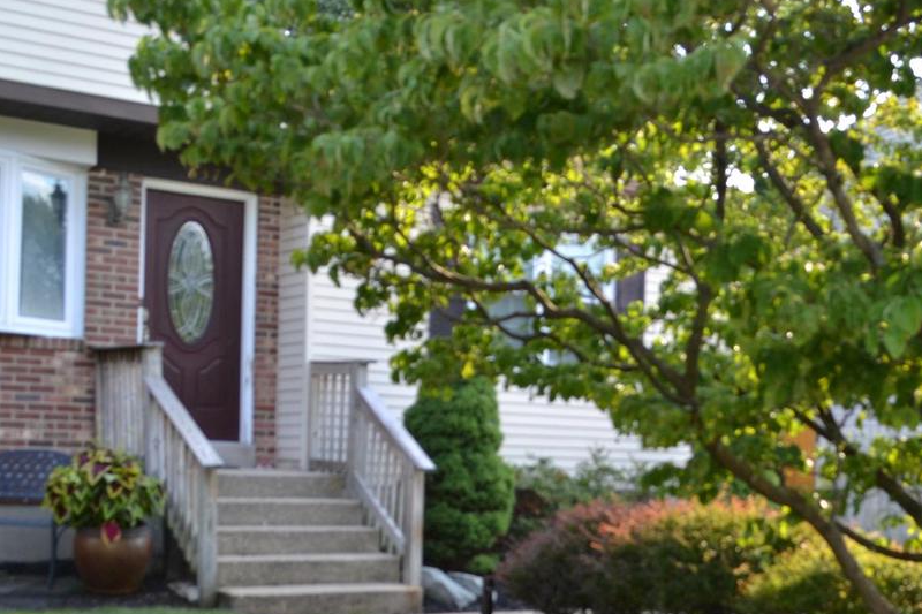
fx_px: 1383
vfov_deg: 24.6
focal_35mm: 54
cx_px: 662
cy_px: 493
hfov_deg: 36.2
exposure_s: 1/125
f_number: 5.6
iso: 180
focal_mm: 20
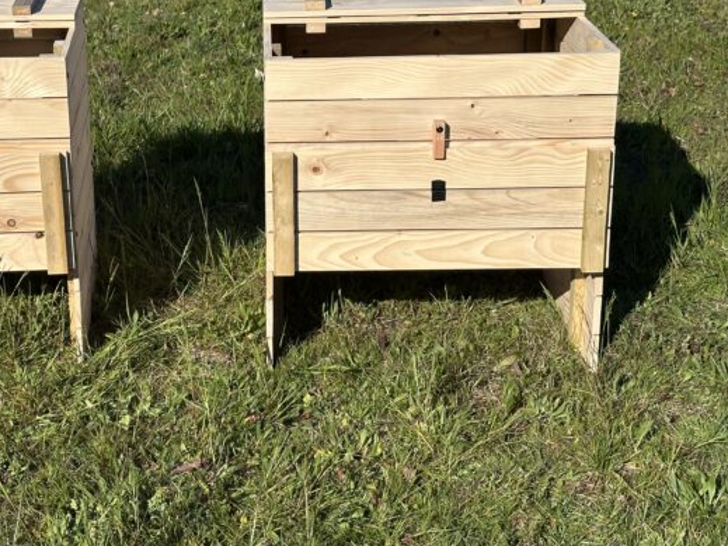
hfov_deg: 27.2
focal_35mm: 71
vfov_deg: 20.7
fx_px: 1493
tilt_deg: -18.9
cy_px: 209
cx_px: 213
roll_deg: +1.9
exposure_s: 1/5882
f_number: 1.78
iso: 64
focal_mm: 6.86
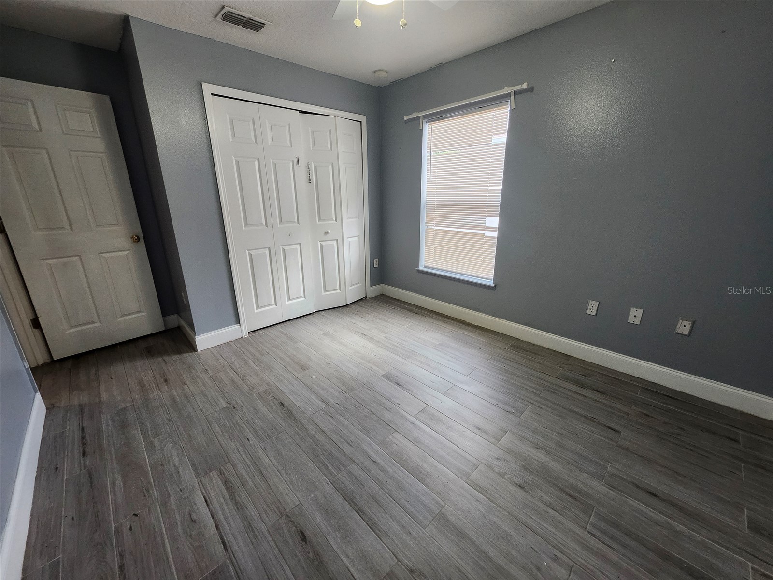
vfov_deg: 89.9
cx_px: 386
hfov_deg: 106.2
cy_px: 290
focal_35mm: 13
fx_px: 290
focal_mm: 1.74
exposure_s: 1/60
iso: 160
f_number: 2.2
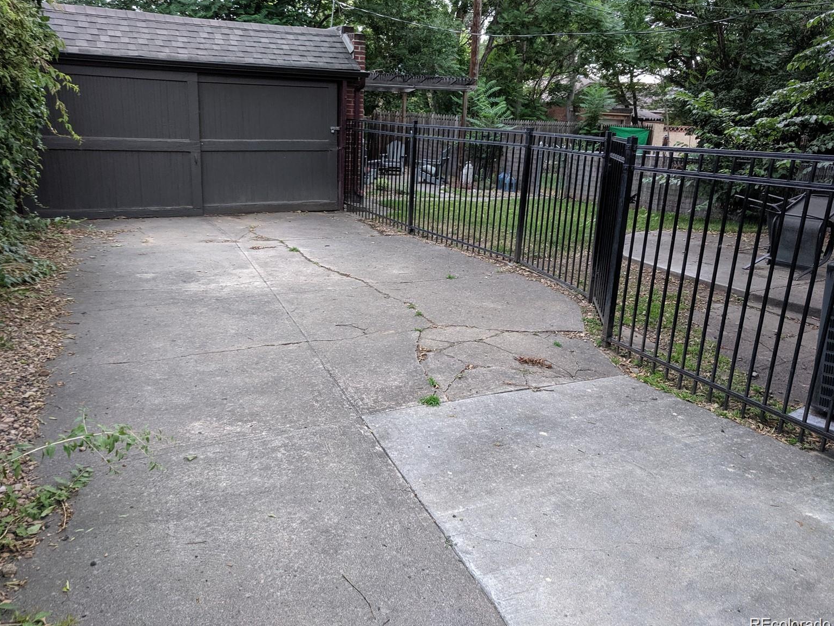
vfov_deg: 51.4
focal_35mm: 27
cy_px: 310
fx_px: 651
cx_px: 404
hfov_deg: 65.3
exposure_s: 1/120
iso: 301
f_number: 2
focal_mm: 4.67
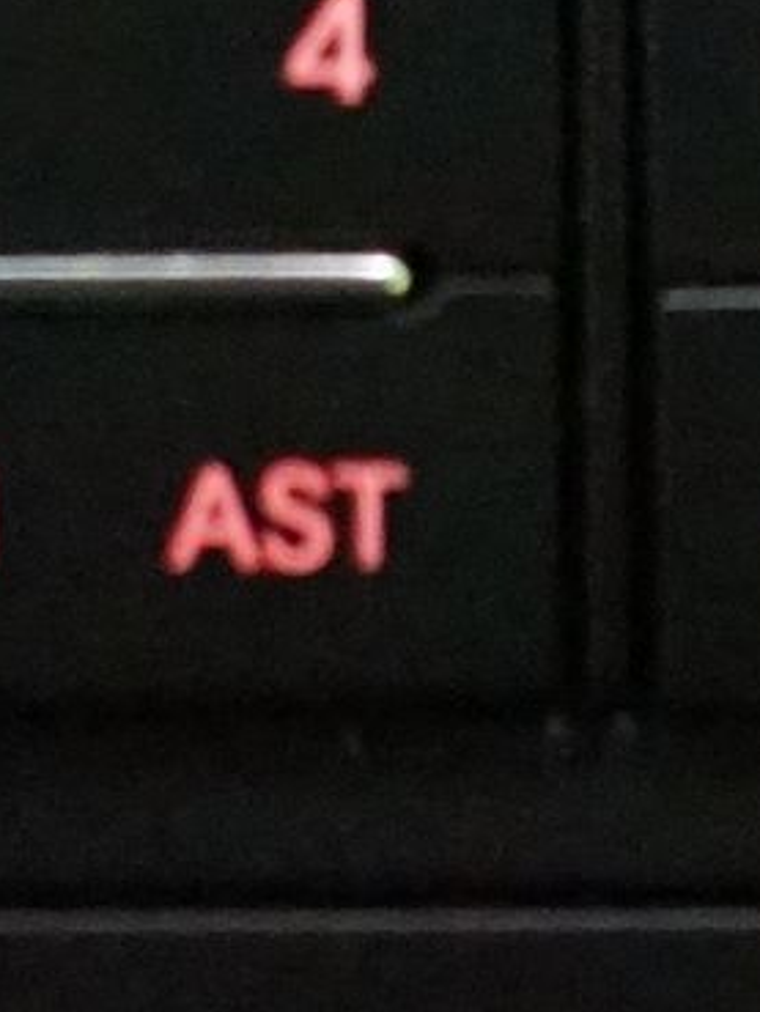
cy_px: -2474
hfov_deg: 3.7
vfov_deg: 4.7
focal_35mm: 400
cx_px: 55
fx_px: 11703
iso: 6400
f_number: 4
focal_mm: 39
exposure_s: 1/30
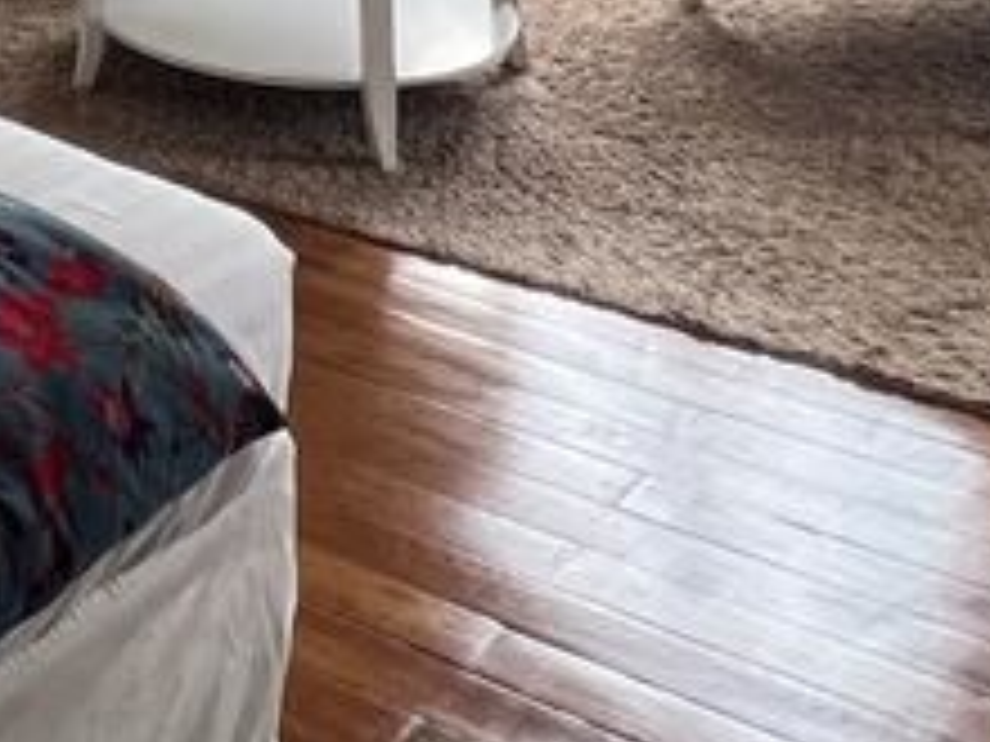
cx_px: -634
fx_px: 2031
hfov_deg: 21.3
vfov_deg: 17.6
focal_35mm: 71
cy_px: -504
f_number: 1.8
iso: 100
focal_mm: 1.57
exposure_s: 1/99
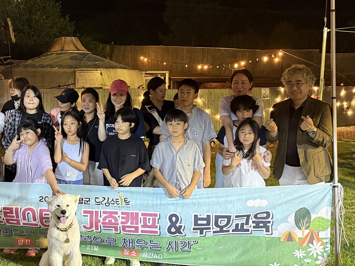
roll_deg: +0.3
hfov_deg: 46.5
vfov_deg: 36.8
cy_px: 115
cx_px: 98
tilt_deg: -4.2
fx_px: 400
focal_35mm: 39
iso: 1000
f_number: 1.78
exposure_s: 1/40
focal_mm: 6.76
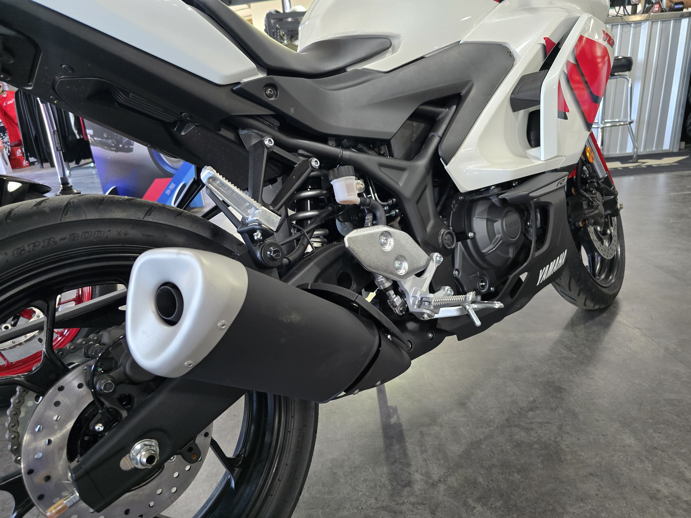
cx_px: 346
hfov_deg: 73.9
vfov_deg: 58.9
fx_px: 459
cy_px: 259
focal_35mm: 23
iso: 800
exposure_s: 1/120
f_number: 1.7
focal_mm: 6.3
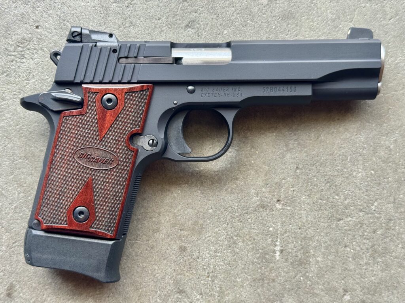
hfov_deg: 39.7
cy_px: 152
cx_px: 202
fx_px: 562
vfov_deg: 30.3
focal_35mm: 48
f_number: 1.78
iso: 64
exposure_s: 1/233
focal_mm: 6.76
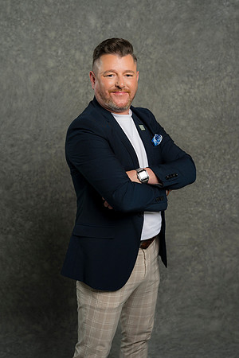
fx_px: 548
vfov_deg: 36.2
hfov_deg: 24.6
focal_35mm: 55
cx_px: 120
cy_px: 179
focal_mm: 55
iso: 125
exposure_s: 1/160
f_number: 4
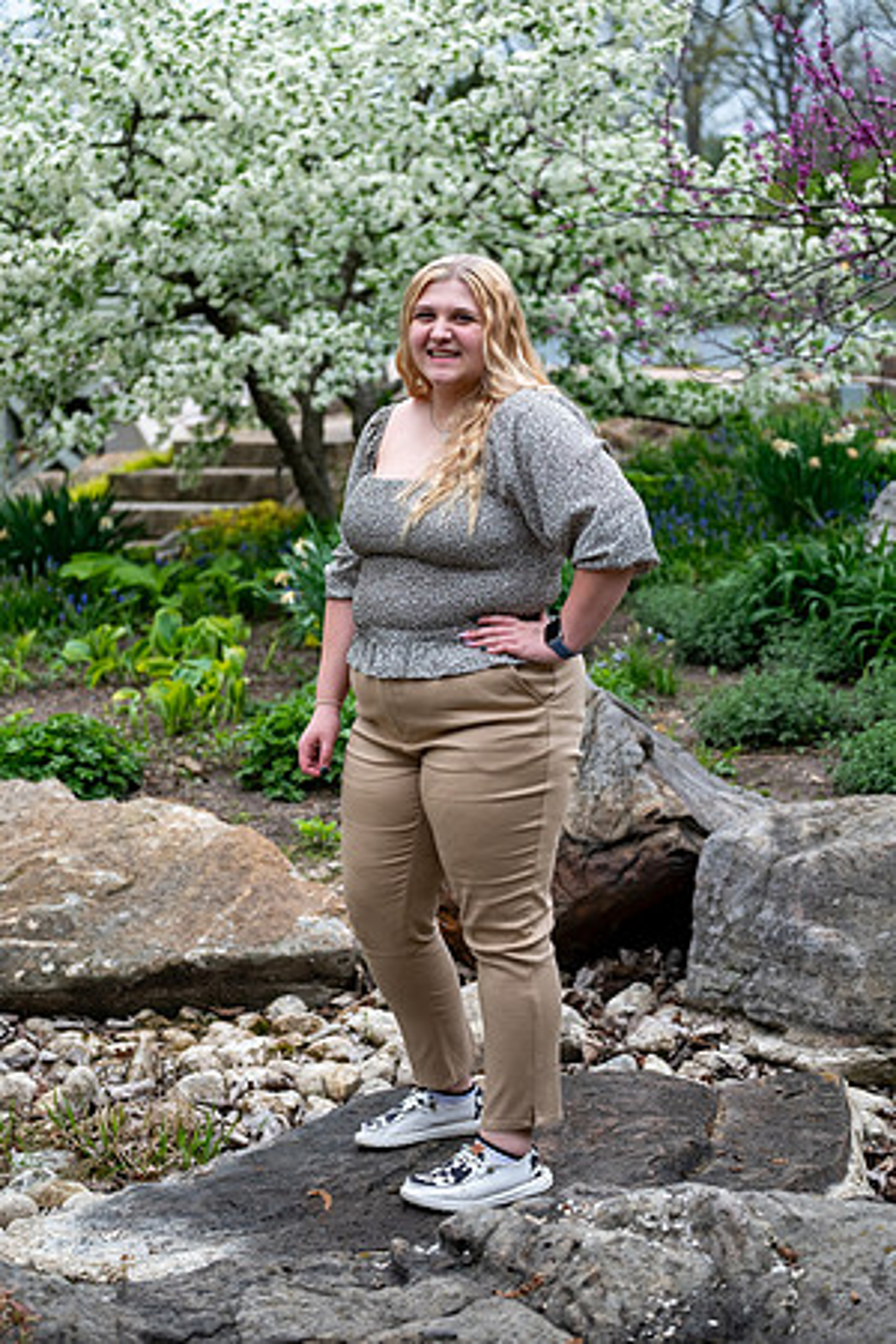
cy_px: 672
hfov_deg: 16.9
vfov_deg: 25.1
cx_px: 448
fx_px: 3024
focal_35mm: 81
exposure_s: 1/500
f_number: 2.8
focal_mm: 54.1
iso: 250
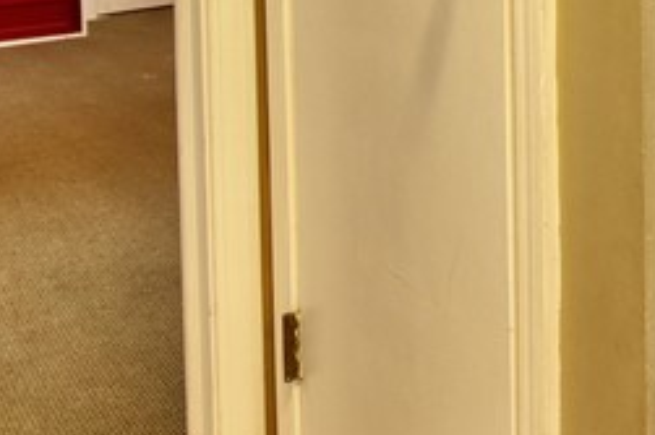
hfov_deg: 27.0
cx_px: 804
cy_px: -193
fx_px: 1182
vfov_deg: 18.7
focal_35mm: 65
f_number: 7.1
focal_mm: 10
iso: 400
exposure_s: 1/60
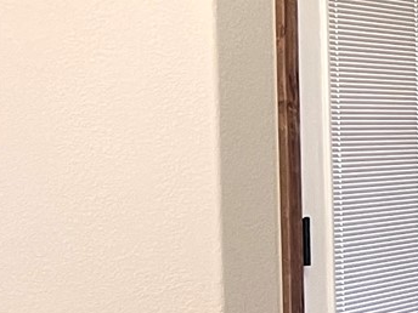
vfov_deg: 10.2
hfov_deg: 11.2
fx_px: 1751
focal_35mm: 145
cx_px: 1038
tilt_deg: -0.4
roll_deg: +1.7
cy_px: 146
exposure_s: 1/60
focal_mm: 5.7
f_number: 1.5
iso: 200
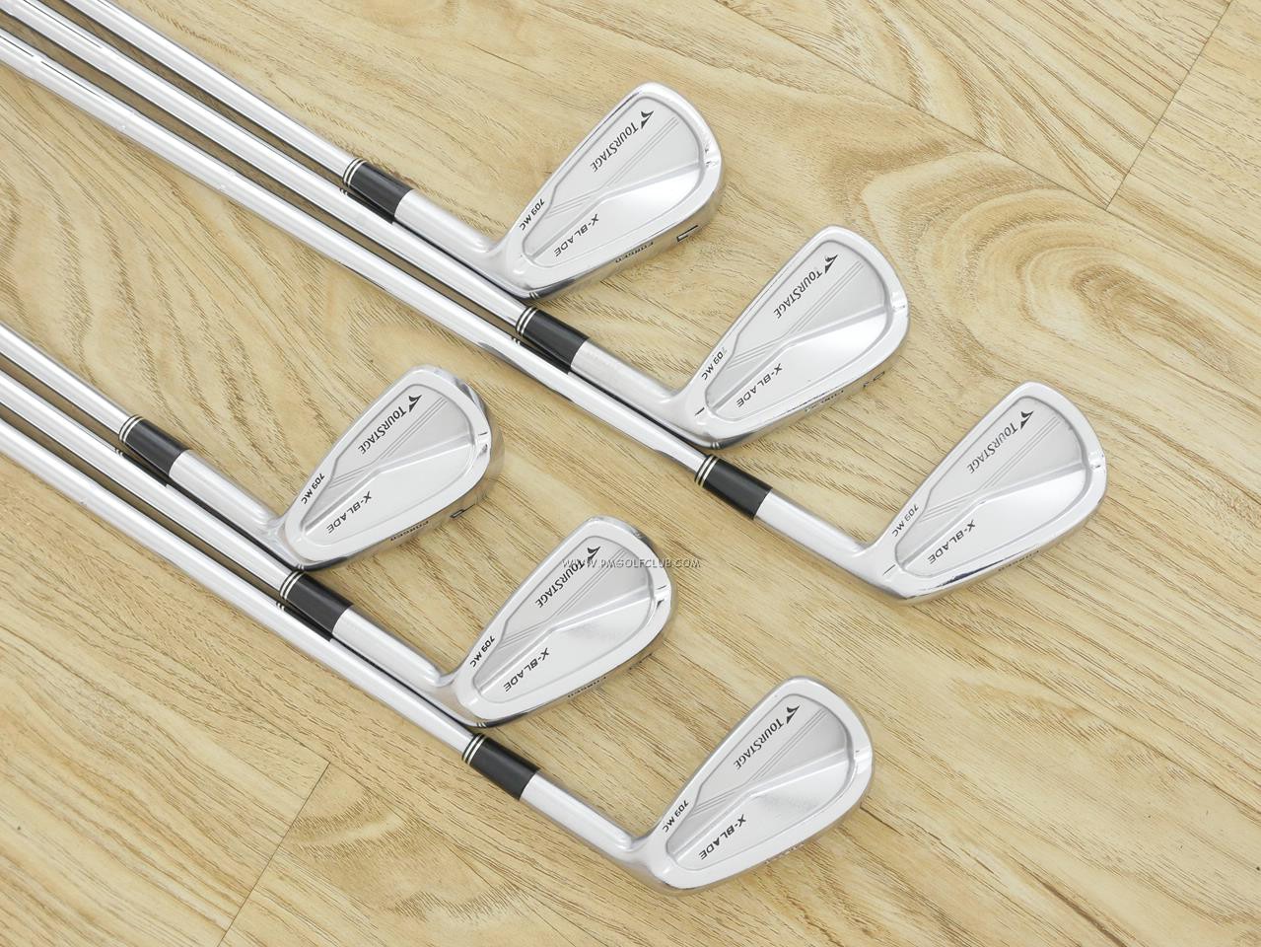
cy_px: 474
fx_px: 1822
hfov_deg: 38.2
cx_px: 630
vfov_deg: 29.1
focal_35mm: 50
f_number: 4.5
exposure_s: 1/50
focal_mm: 25
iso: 1600
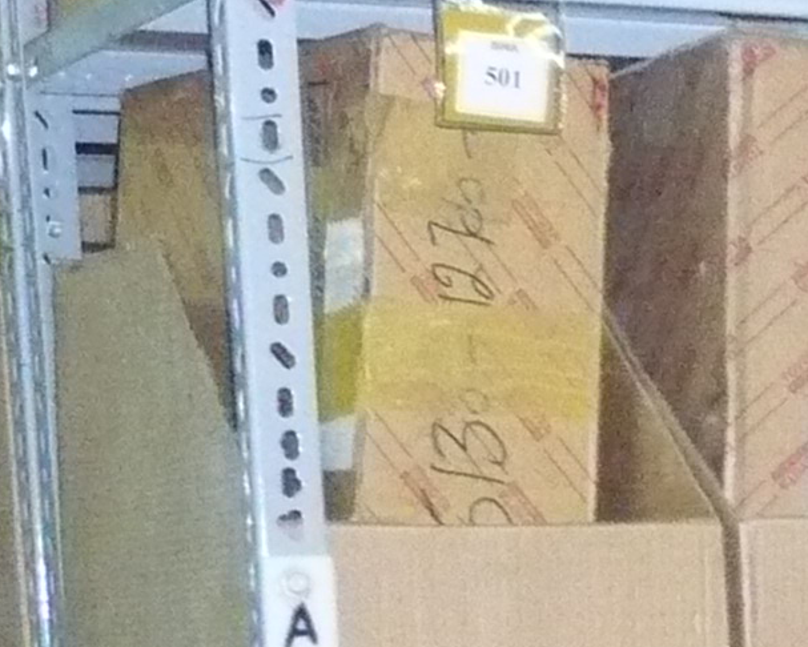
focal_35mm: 158
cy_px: 1061
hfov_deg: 10.5
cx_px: 1951
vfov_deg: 9.4
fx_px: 3780
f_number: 3
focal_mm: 5.2
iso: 640
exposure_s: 1/30
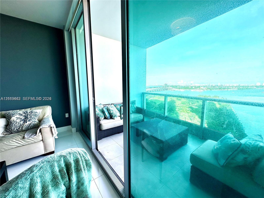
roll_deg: +0.4
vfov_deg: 85.7
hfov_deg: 102.1
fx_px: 107
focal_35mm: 14
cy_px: 99
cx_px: 132
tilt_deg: -7.3
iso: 40
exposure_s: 1/381
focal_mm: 2.22
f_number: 2.2
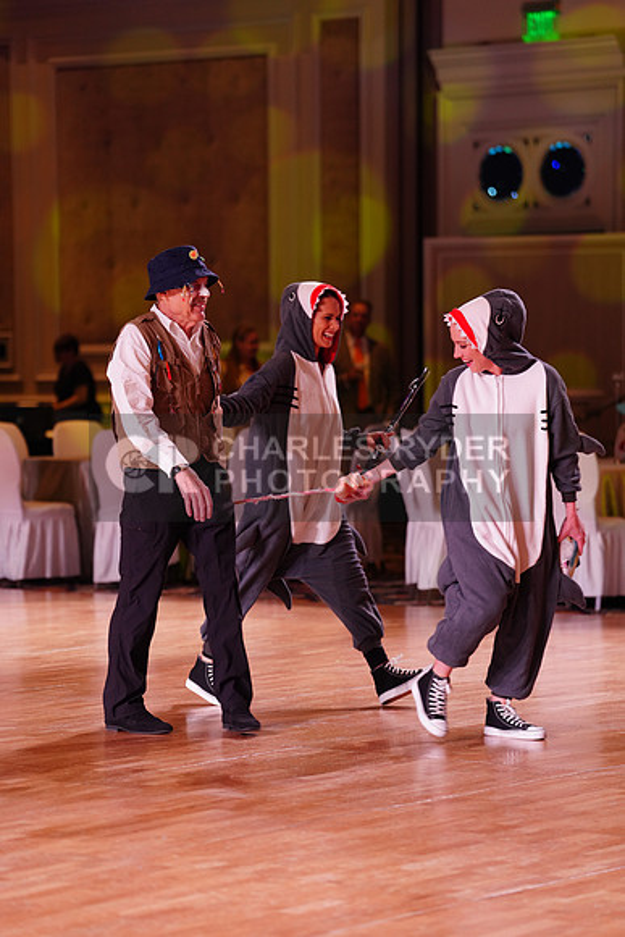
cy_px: 468
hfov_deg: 11.0
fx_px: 3253
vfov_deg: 16.4
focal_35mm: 125
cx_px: 312
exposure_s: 1/250
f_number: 2.8
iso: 800
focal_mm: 125
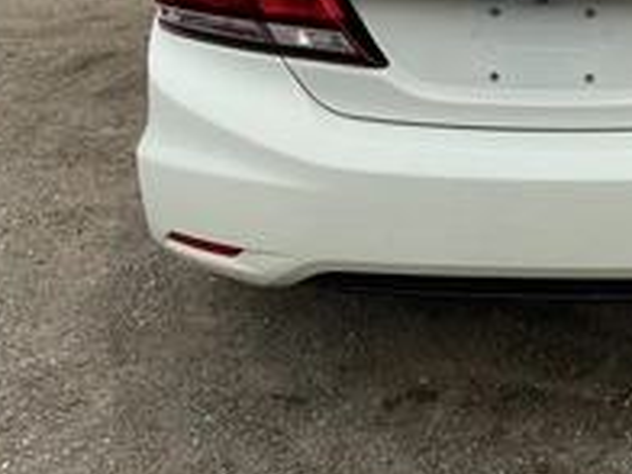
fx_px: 1041
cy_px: 16
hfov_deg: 32.4
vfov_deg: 24.6
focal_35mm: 57
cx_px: 548
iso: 25
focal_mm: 3
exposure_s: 1/2320
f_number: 1.8
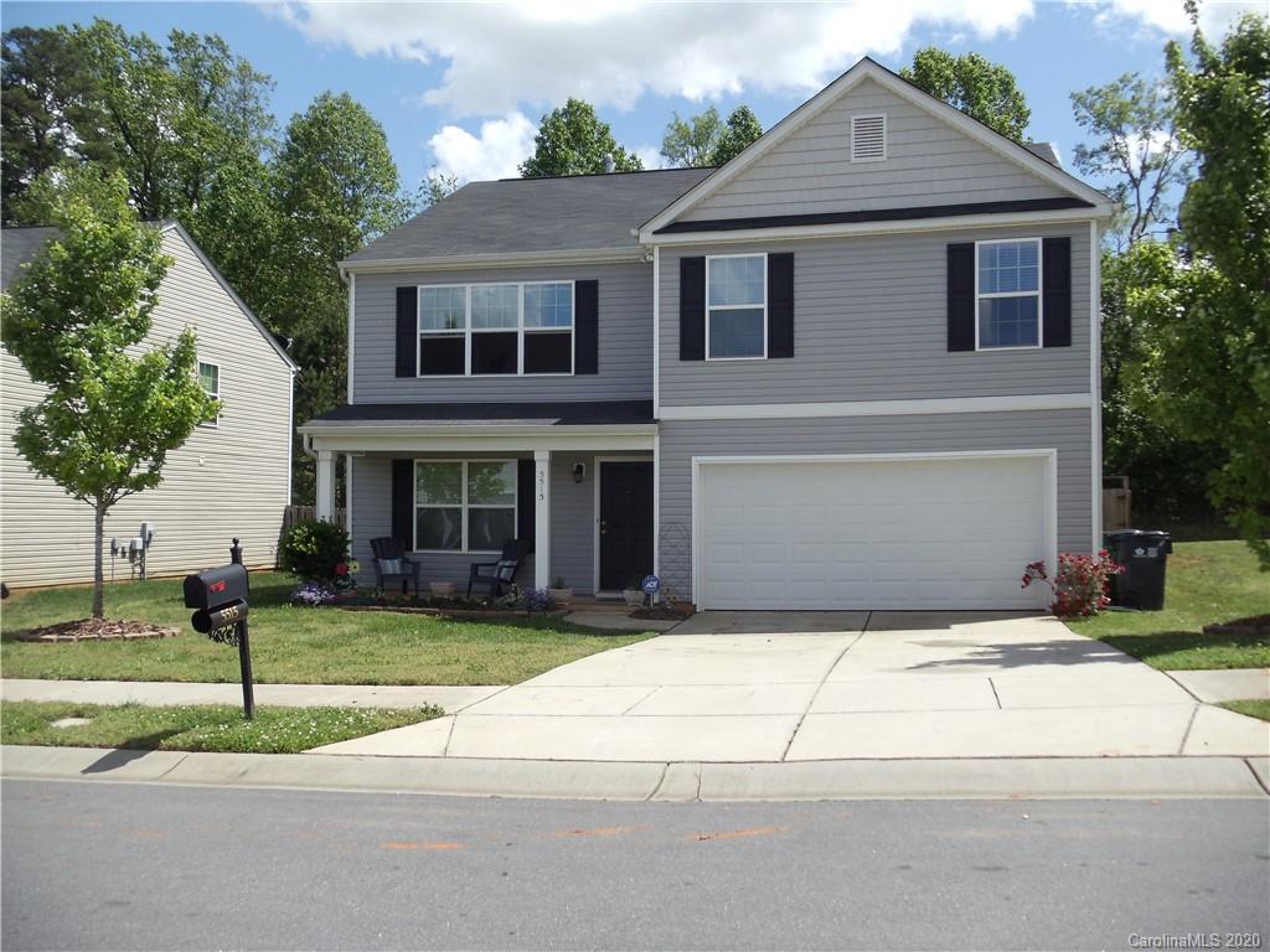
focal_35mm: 44
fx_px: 1614
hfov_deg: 42.9
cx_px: 635
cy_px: 476
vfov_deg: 32.9
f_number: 7.1
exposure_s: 1/250
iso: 100
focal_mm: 6
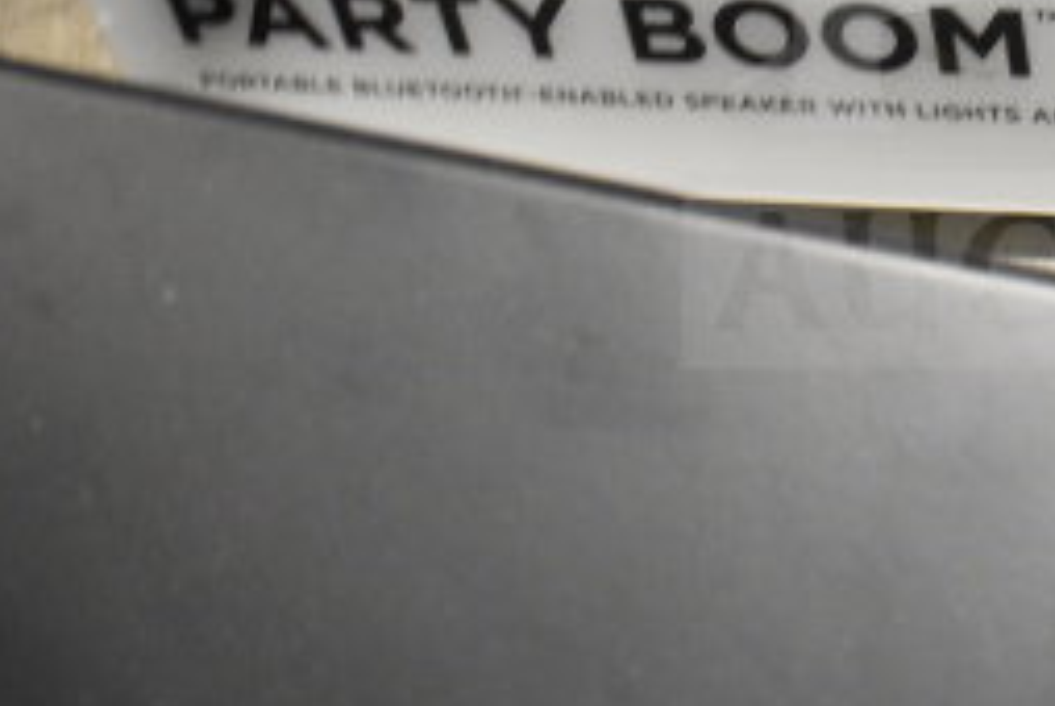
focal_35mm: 97
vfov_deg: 14.0
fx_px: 2852
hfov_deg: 20.1
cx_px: 1146
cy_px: 39
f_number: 4
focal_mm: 27
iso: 4000
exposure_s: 1/40
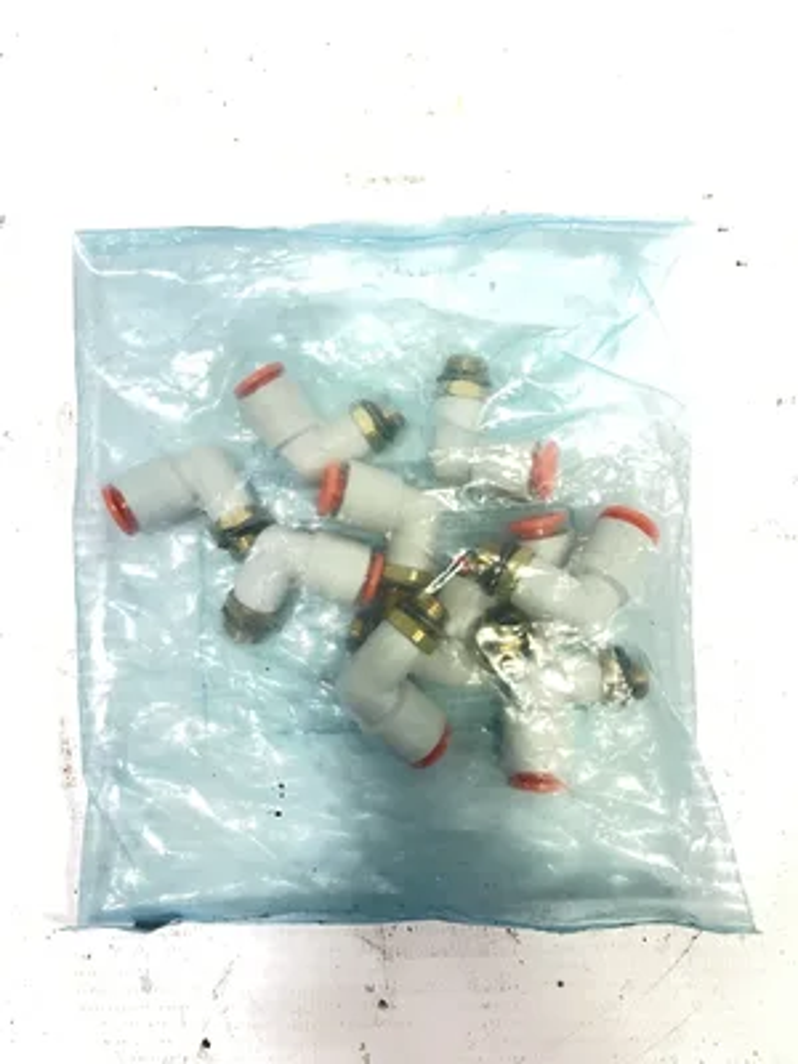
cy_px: 532
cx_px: 399
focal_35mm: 26
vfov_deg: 67.3
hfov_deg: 53.1
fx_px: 799
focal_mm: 4.2
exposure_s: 1/60
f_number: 1.6
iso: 400
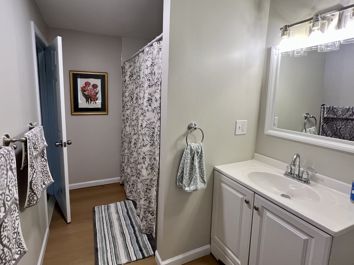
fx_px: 164
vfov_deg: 77.9
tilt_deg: -8.7
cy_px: 120
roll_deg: -0.4
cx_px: 145
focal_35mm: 16
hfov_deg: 93.5
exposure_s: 1/120
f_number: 1.8
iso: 160
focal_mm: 1.57
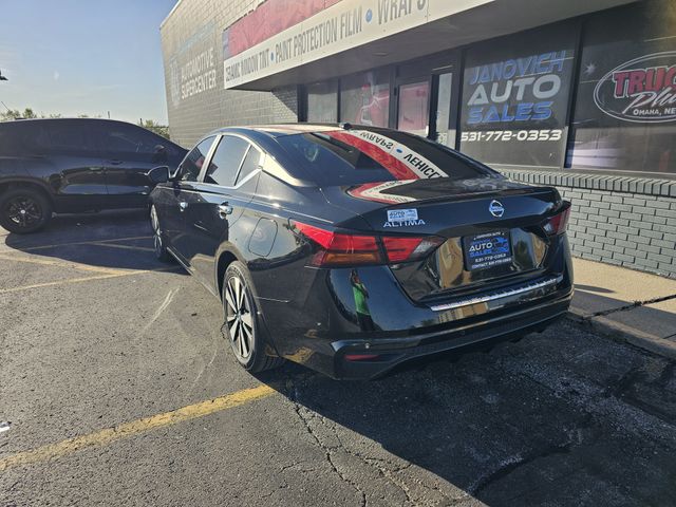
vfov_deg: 58.9
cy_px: 254
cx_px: 338
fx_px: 449
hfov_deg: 73.9
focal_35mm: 23
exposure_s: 1/654
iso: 10
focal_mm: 6.3
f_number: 1.7
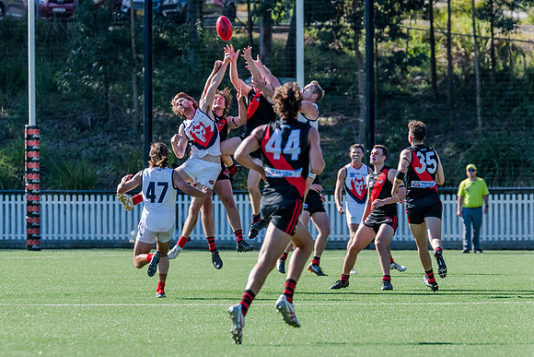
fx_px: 5700
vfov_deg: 3.6
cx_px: 207
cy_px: 195
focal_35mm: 384
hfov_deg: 5.4
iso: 800
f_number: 6.3
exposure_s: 1/1600
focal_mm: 310
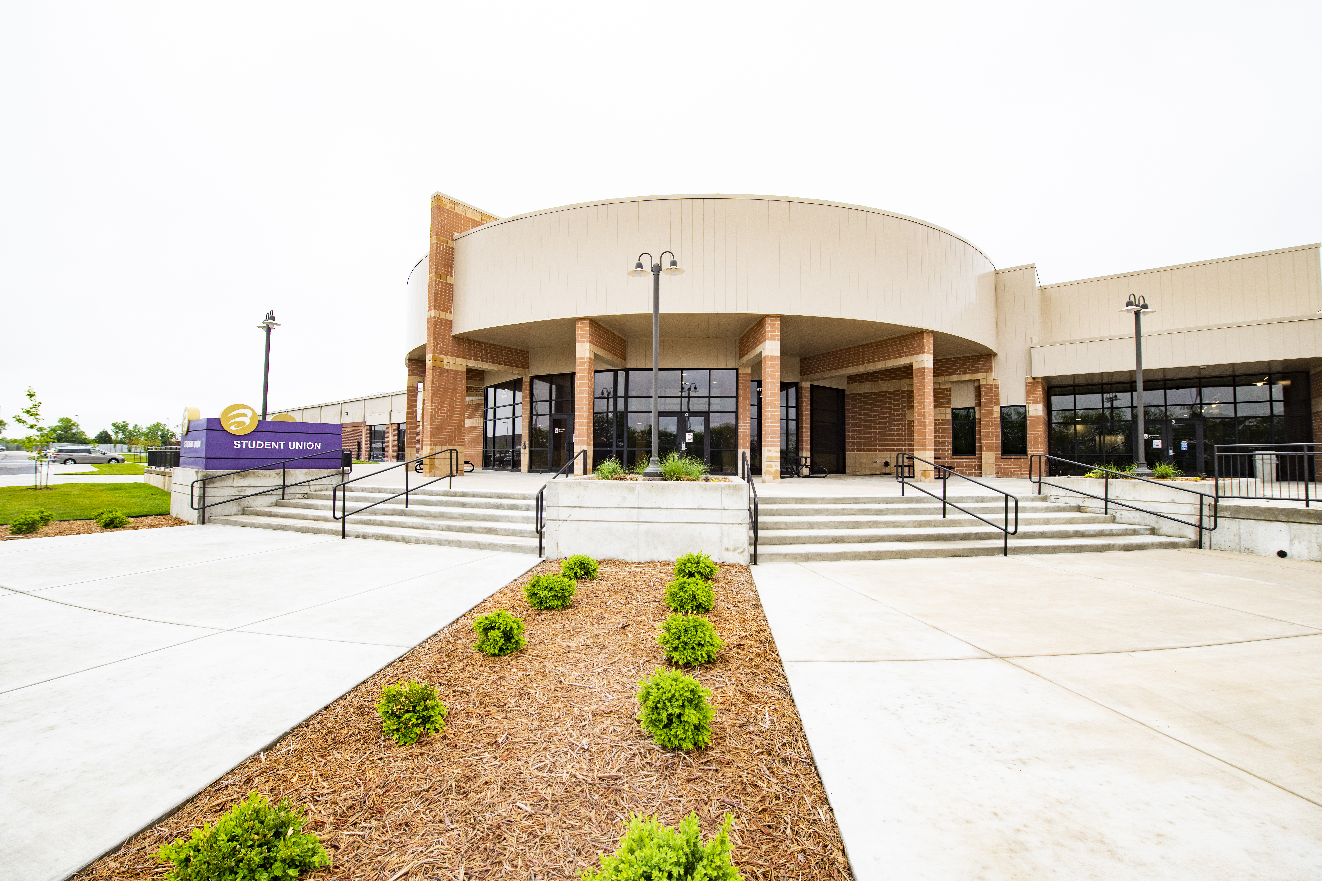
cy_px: 440
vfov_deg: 81.2
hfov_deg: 104.3
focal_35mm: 14
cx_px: 661
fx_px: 514
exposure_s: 1/250
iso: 320
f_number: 6.3
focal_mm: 14
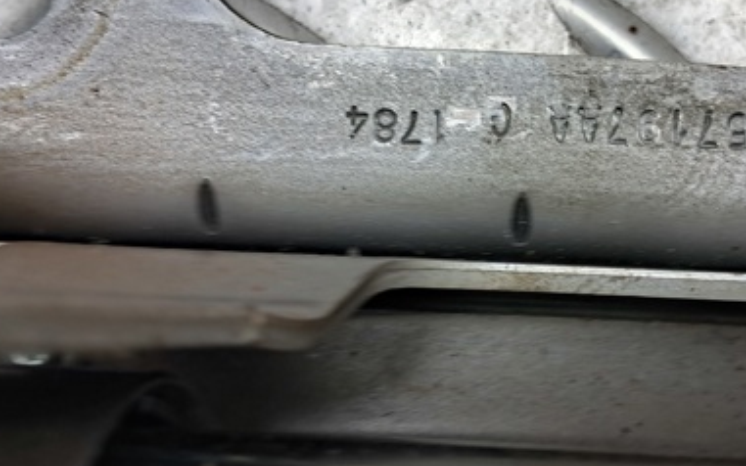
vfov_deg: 26.8
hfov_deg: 41.3
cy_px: 181
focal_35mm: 48
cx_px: 503
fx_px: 976
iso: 125
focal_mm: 4
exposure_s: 1/50
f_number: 1.8
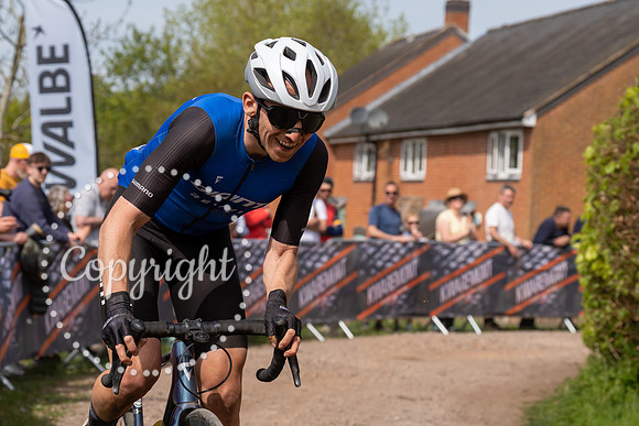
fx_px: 1542
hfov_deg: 23.4
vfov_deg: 15.7
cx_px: 254
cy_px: 162
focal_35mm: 87
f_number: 5
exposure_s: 1/1000
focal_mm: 70
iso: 160
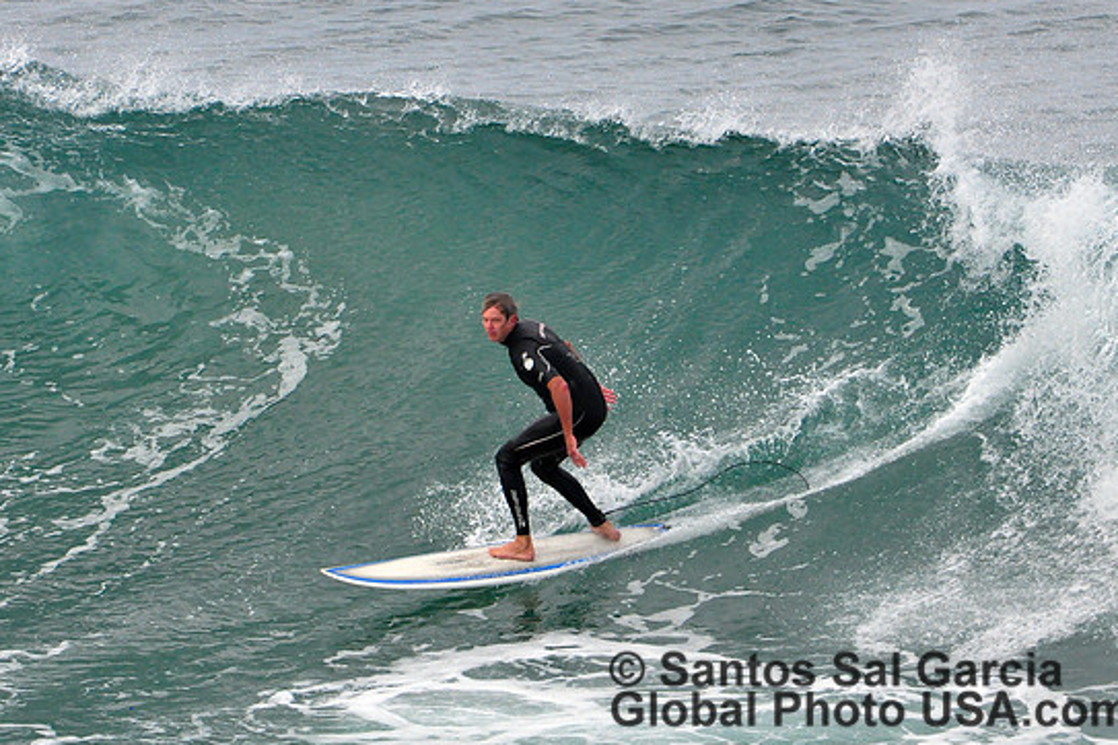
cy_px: 387
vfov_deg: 1.6
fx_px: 27327
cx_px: 579
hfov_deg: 2.3
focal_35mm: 880
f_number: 10
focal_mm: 550
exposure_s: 1/2000
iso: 1250
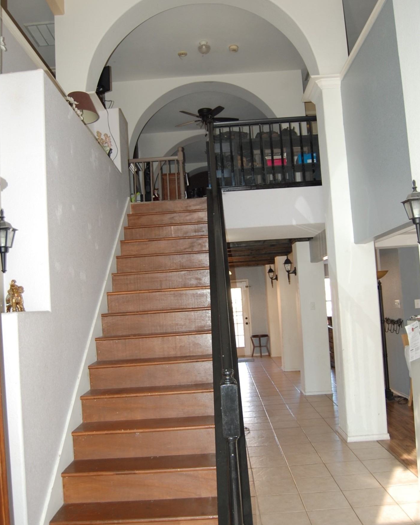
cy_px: 269
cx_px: 210
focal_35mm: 31
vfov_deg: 57.2
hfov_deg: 47.1
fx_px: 482
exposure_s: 1/60
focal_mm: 18
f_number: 3.5
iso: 400
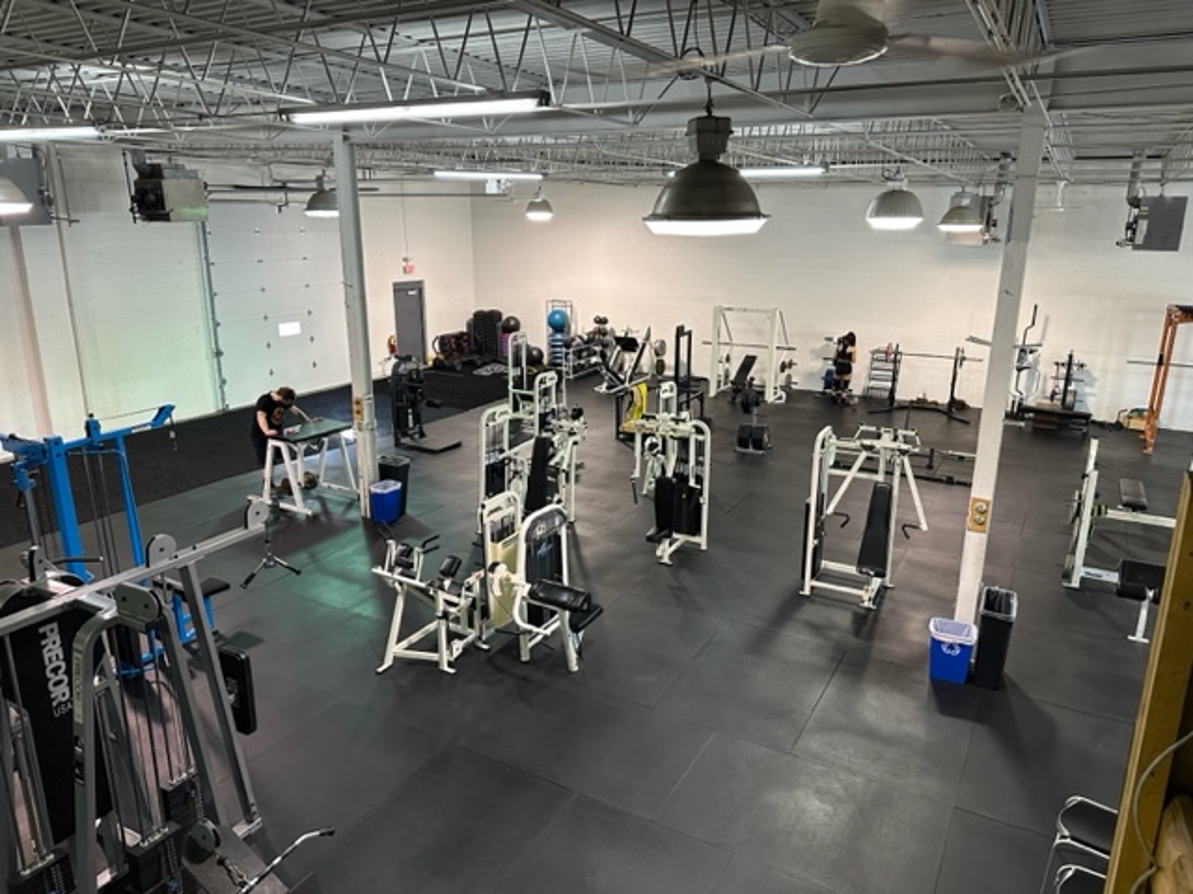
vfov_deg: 56.8
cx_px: 596
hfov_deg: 71.6
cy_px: 447
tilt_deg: -15.5
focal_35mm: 24
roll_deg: -0.5
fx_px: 827
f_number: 1.78
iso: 200
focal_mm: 6.86
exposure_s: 1/60
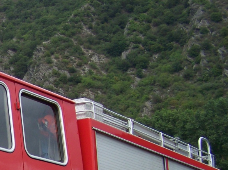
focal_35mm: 104
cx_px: -59
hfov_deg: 17.8
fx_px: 685
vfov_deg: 13.8
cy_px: 206
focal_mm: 6.3
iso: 64
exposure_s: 1/500
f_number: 2.8
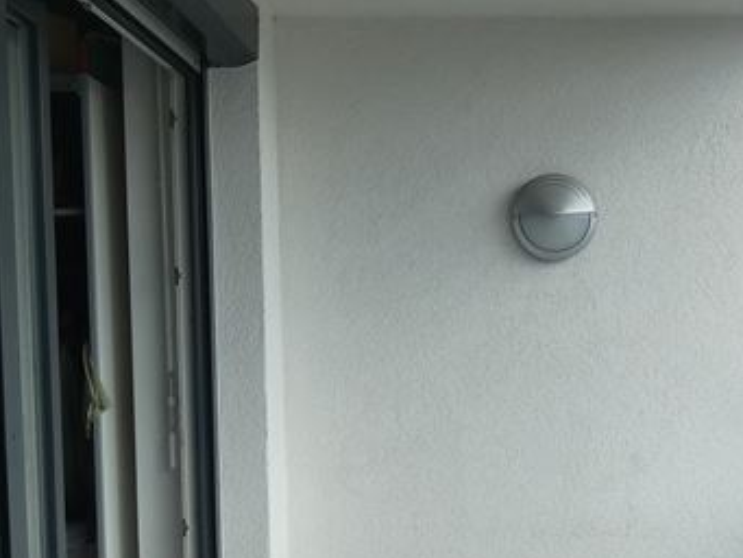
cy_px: 484
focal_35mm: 60
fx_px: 1288
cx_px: 556
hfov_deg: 31.6
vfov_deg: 23.9
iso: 80
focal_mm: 3.6
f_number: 2.8
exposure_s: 1/500
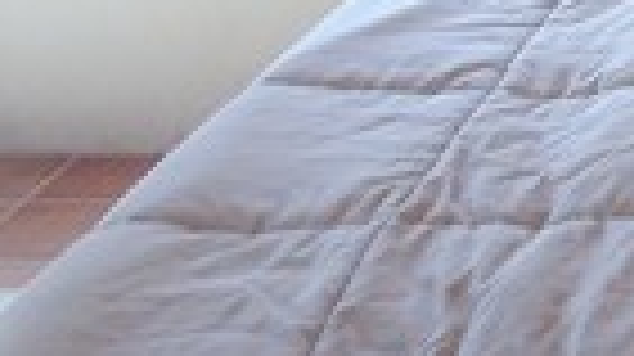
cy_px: -146
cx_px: 980
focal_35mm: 180
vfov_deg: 6.6
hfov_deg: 11.4
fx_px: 3023
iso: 100
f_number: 2.8
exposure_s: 1/30
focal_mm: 6.3
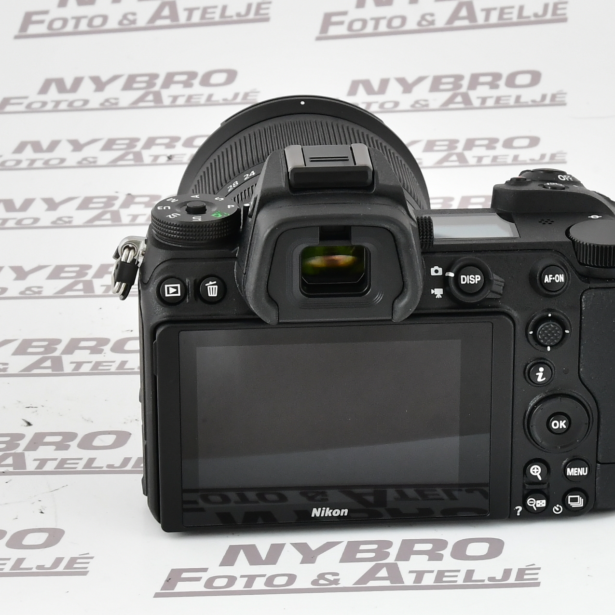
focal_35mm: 64
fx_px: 1286
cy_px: 307
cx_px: 406
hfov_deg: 26.7
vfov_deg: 26.9
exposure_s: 1/125
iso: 1600
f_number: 14
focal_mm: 50
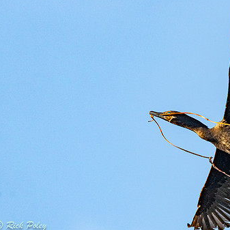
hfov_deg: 2.1
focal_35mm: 830
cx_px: 193
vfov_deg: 2.1
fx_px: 6239
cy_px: 95
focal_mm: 441
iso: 2000
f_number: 7.1
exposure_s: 1/3200
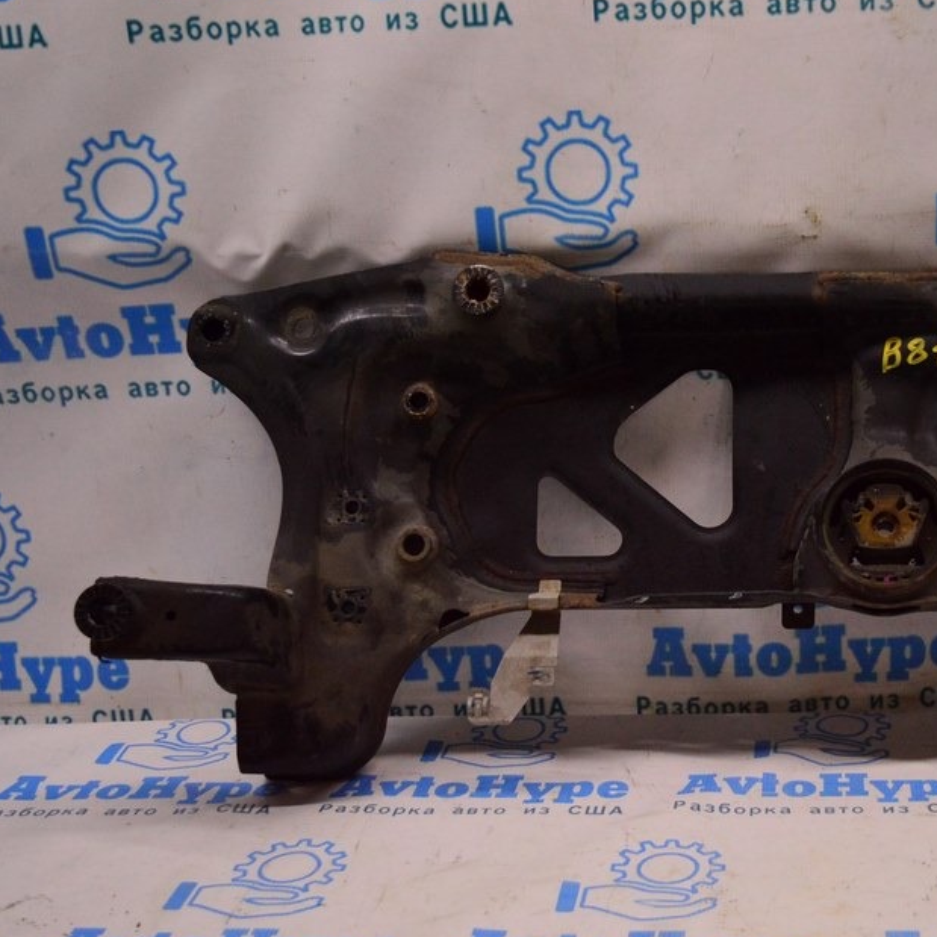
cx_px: 739
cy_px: 496
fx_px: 1614
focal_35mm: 53
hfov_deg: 31.6
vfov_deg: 32.4
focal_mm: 25
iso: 1600
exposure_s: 1/400
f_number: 4
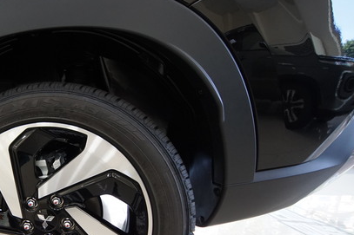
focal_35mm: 23
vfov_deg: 52.9
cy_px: 173
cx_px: 33
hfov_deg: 63.2
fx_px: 226
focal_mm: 8
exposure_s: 1/80
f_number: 4.5
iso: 800
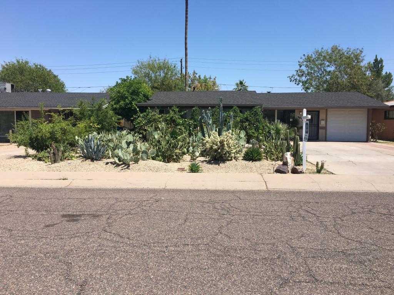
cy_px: 148
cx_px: 197
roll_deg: +0.6
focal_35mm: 29
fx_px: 330
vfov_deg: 48.2
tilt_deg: -2.7
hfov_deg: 61.7
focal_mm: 4.15
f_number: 2.2
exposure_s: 1/1538
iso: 25
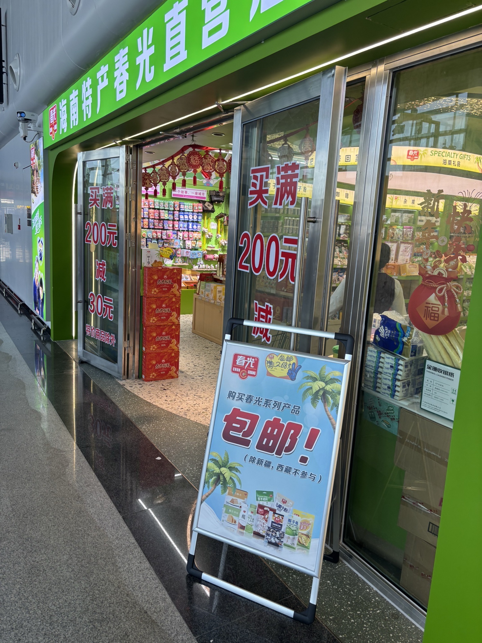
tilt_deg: -9.8
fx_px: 483
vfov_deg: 67.3
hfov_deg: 53.1
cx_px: 241
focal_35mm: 26
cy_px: 322
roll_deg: -3.8
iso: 50
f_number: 1.6
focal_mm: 5.96
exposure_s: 1/100
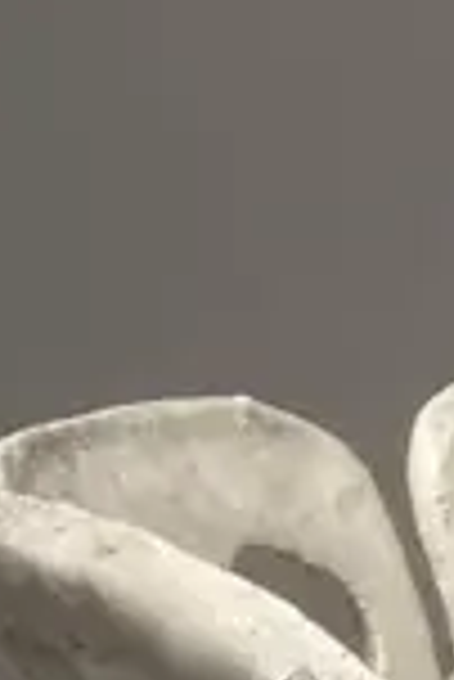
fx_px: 3718
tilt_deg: -24.1
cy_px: 1932
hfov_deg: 6.3
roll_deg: -1.2
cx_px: 1492
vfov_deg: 8.8
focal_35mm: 197
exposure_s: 1/100
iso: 80
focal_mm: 3.99
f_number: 1.8
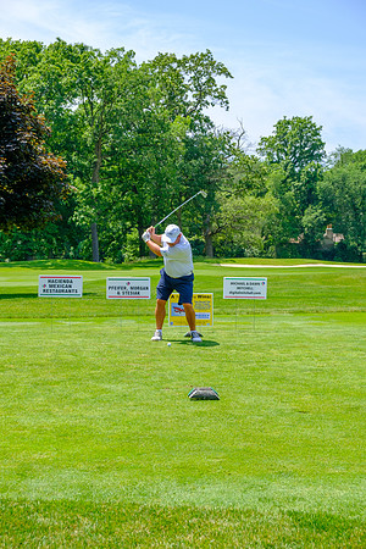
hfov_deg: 25.1
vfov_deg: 36.9
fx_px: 823
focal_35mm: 54
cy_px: 274
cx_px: 183
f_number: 5
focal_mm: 35.8
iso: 200
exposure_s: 1/500
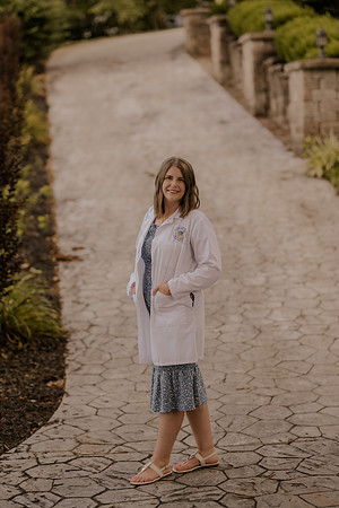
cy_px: 254
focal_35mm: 85
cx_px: 170
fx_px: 1201
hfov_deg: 16.1
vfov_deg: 23.9
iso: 200
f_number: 1.8
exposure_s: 1/250
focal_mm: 85
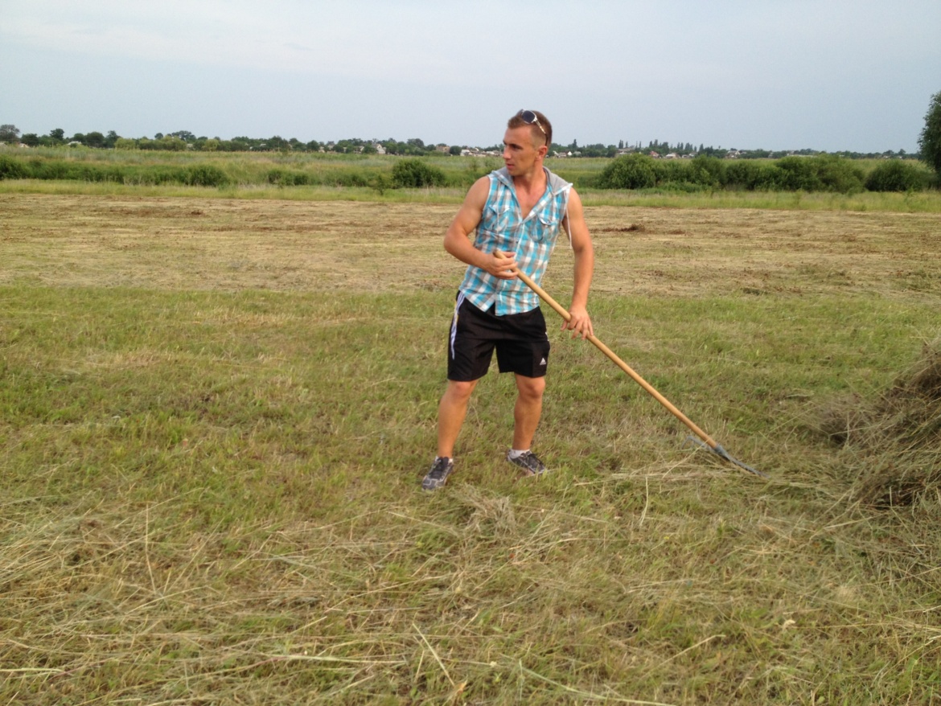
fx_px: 952
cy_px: 353
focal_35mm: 35
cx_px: 470
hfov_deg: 52.6
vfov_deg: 40.7
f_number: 2.4
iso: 64
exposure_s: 1/569
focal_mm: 4.28
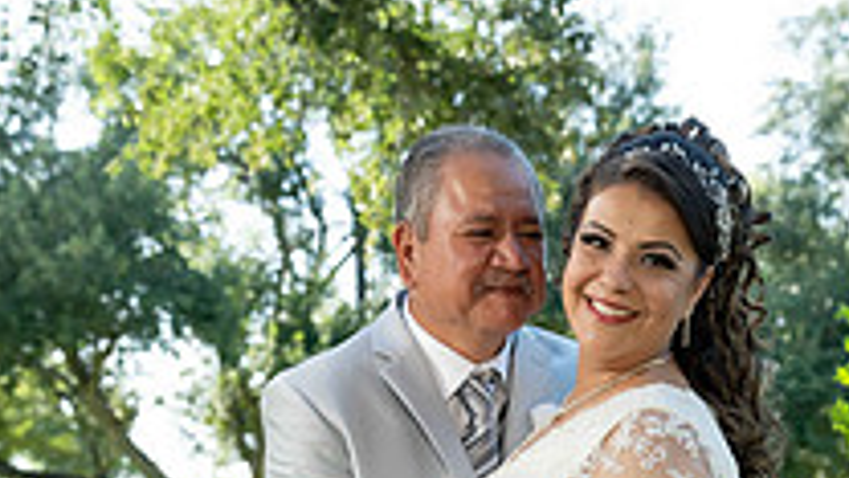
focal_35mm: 95
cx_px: 596
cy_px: 838
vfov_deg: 11.8
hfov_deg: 22.3
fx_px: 2139
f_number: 4
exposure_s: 1/500
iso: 500
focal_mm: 42
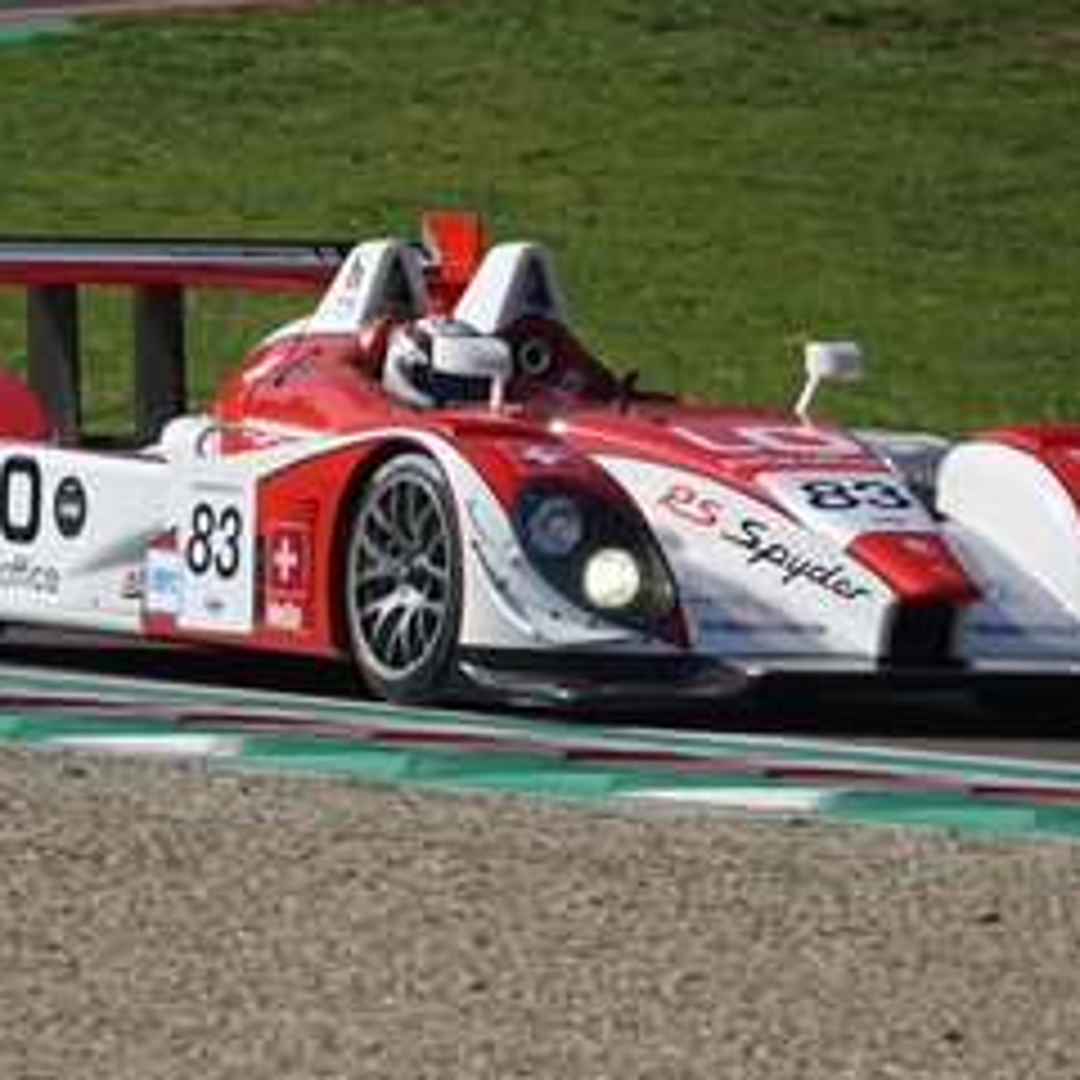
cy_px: 634
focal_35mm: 713
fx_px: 25168
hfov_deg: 2.5
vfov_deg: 2.5
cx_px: 392
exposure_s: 1/800
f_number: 5.6
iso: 100
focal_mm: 163.85
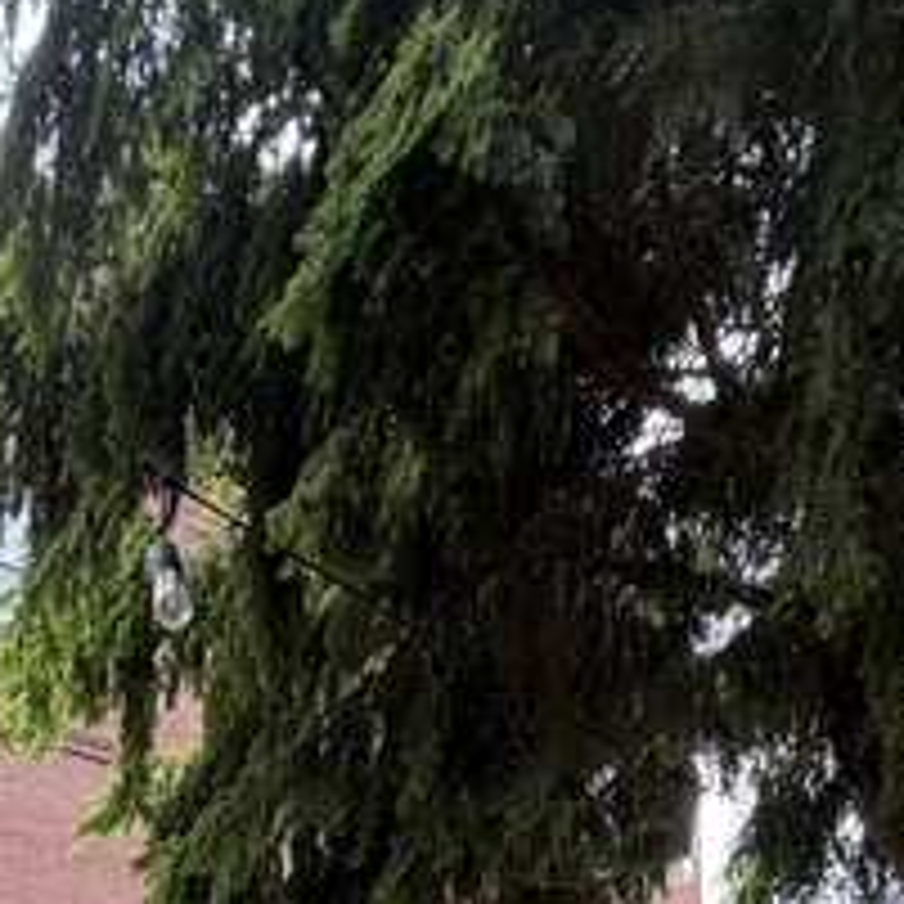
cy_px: 1473
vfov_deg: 25.4
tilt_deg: -0.2
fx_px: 1211
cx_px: 261
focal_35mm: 41
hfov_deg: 40.1
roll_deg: +0.9
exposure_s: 1/185
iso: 40
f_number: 2.2
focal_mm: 2.22
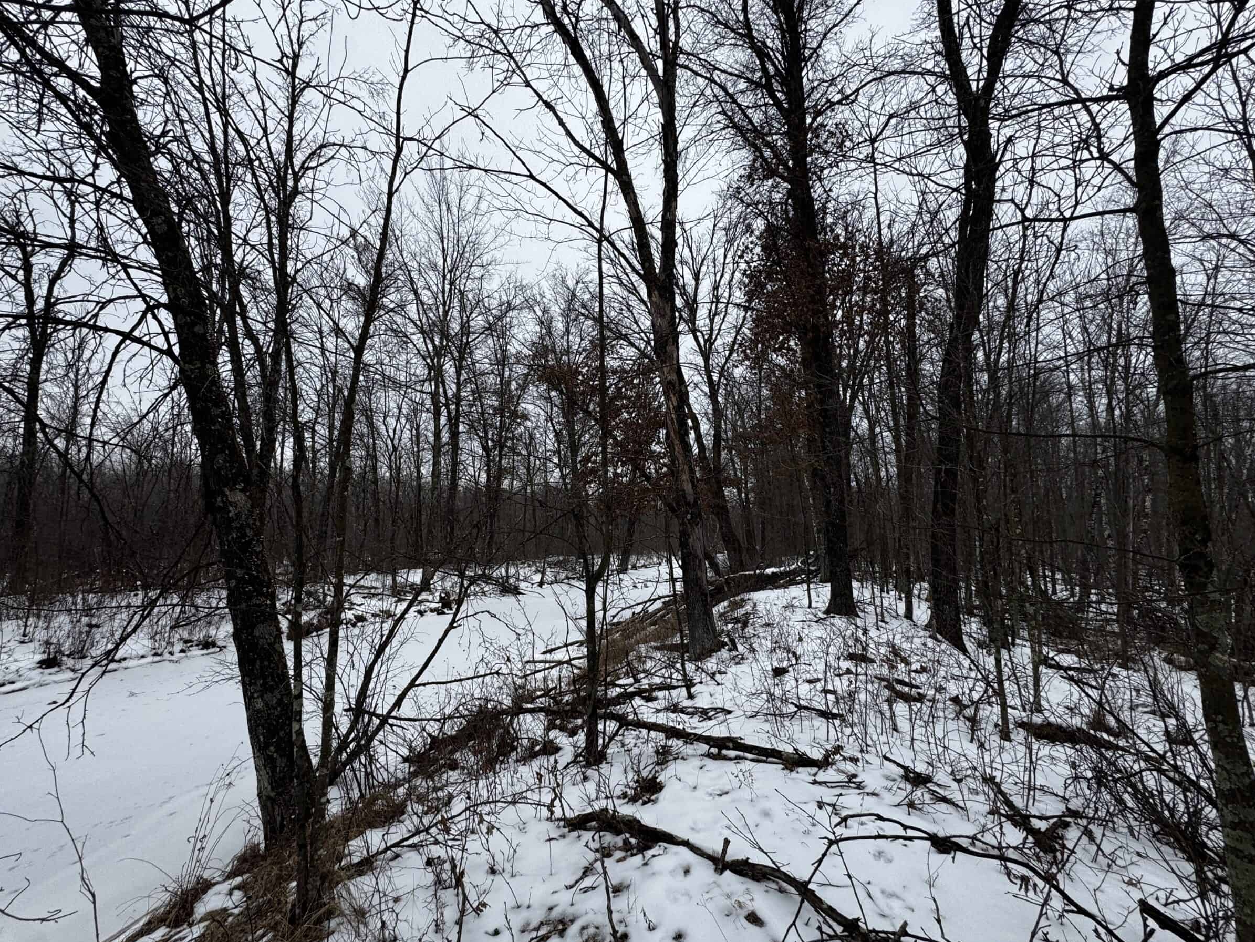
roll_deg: -1.1
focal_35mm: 15
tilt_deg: +6.0
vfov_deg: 81.7
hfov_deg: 98.0
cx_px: 588
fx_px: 544
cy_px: 486
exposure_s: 1/279
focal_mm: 2.22
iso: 40
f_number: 2.2
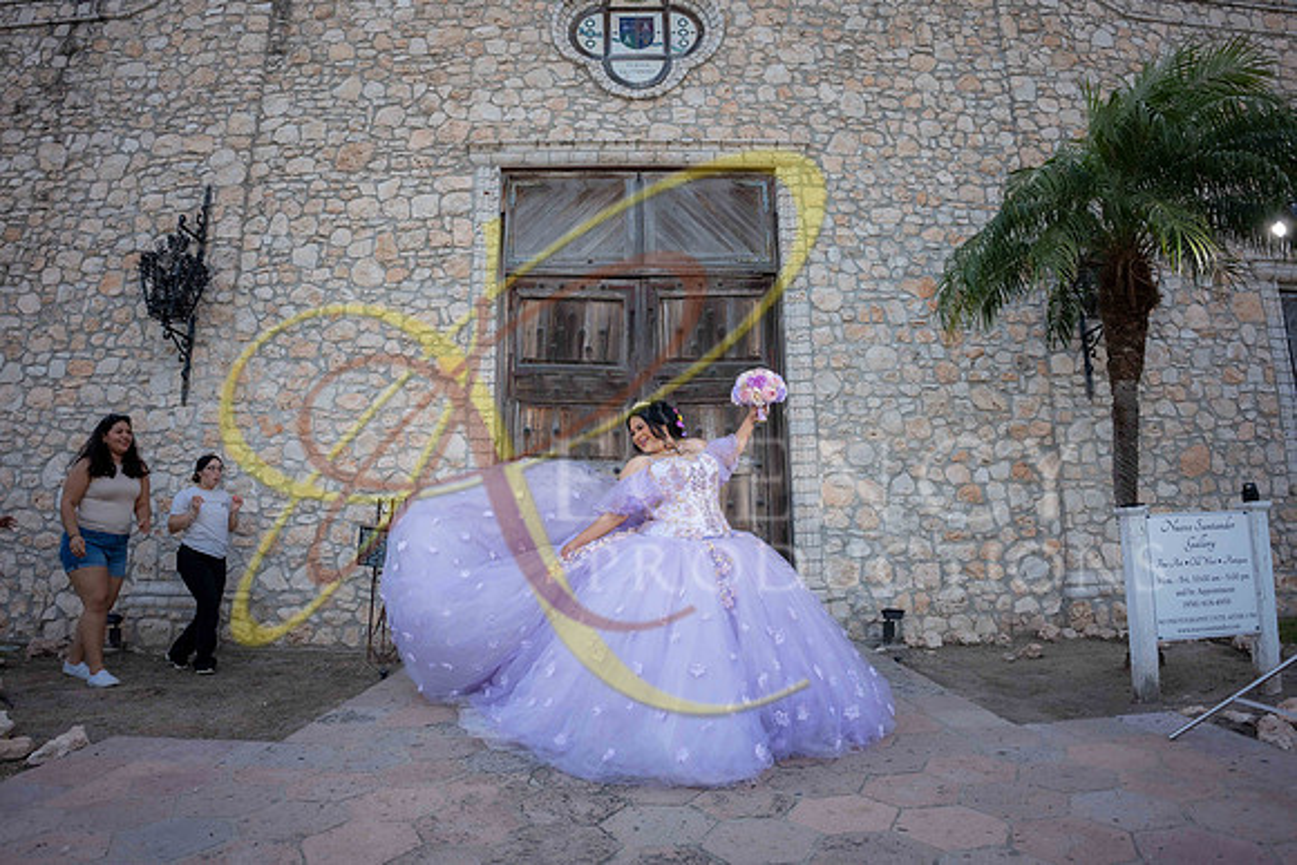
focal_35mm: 20
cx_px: 648
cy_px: 432
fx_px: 721
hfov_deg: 84.0
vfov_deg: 62.0
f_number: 2.8
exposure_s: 1/640
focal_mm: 20
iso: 125
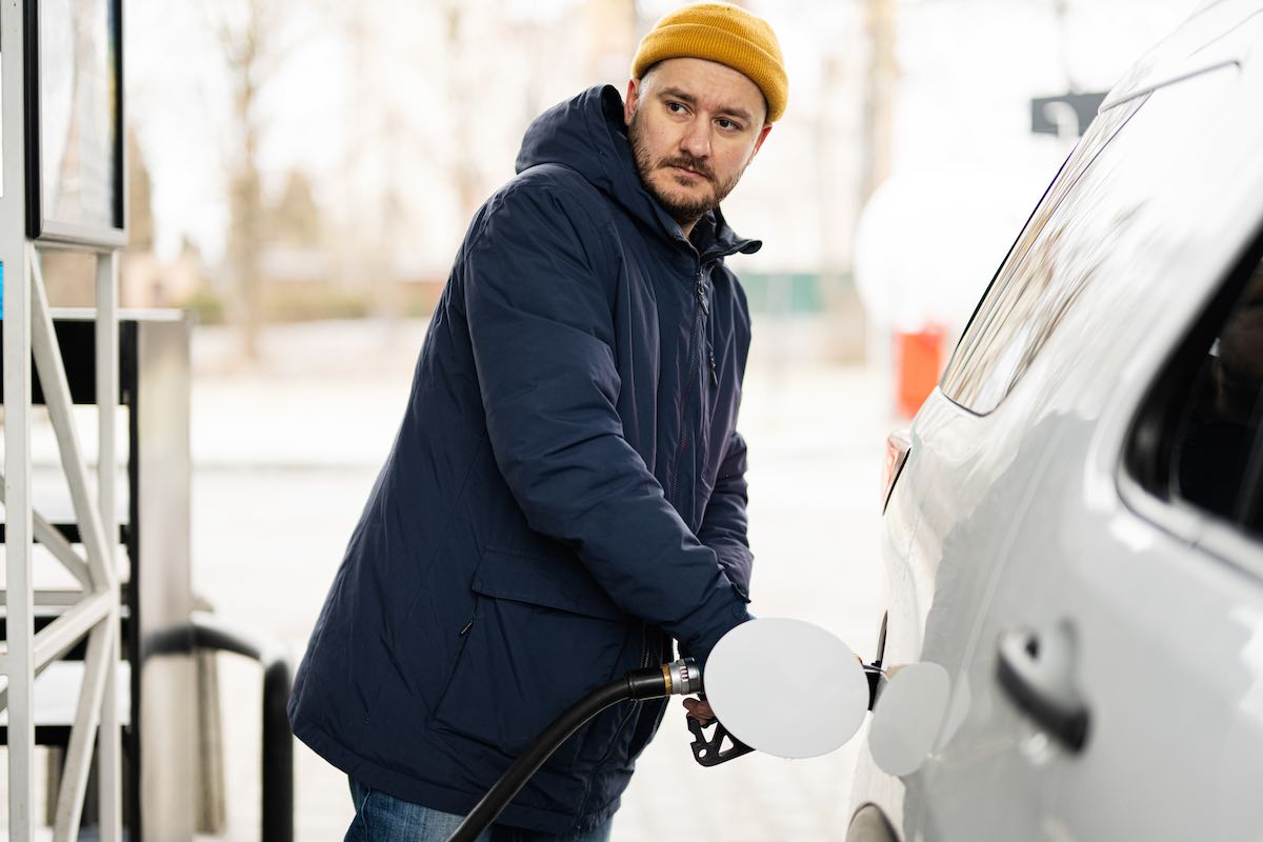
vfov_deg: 27.0
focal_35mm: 50
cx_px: 632
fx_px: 1754
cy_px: 421
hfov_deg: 39.6
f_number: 1.2
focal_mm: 50
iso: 200
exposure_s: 1/1250
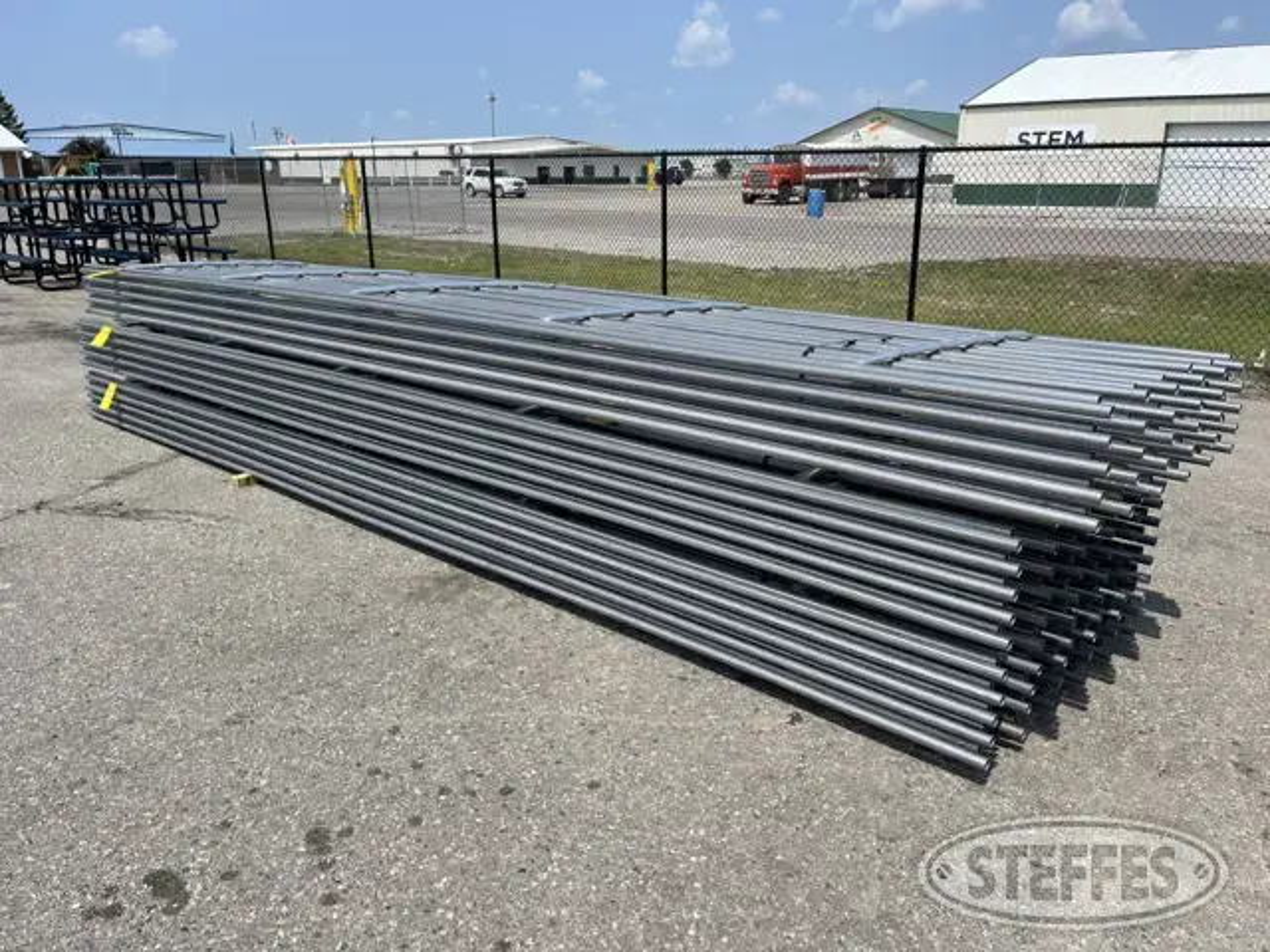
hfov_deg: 67.3
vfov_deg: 53.1
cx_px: 635
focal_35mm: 26
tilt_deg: -16.6
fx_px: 954
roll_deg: +0.4
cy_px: 476
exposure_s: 1/4049
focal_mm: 5.1
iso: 32
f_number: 1.6
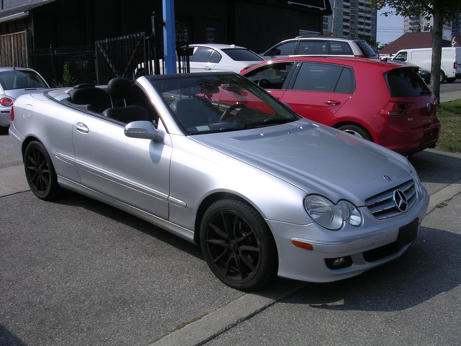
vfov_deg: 37.7
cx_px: 230
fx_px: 506
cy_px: 173
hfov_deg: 49.0
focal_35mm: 38
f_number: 5.6
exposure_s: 1/543
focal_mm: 5.8
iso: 100
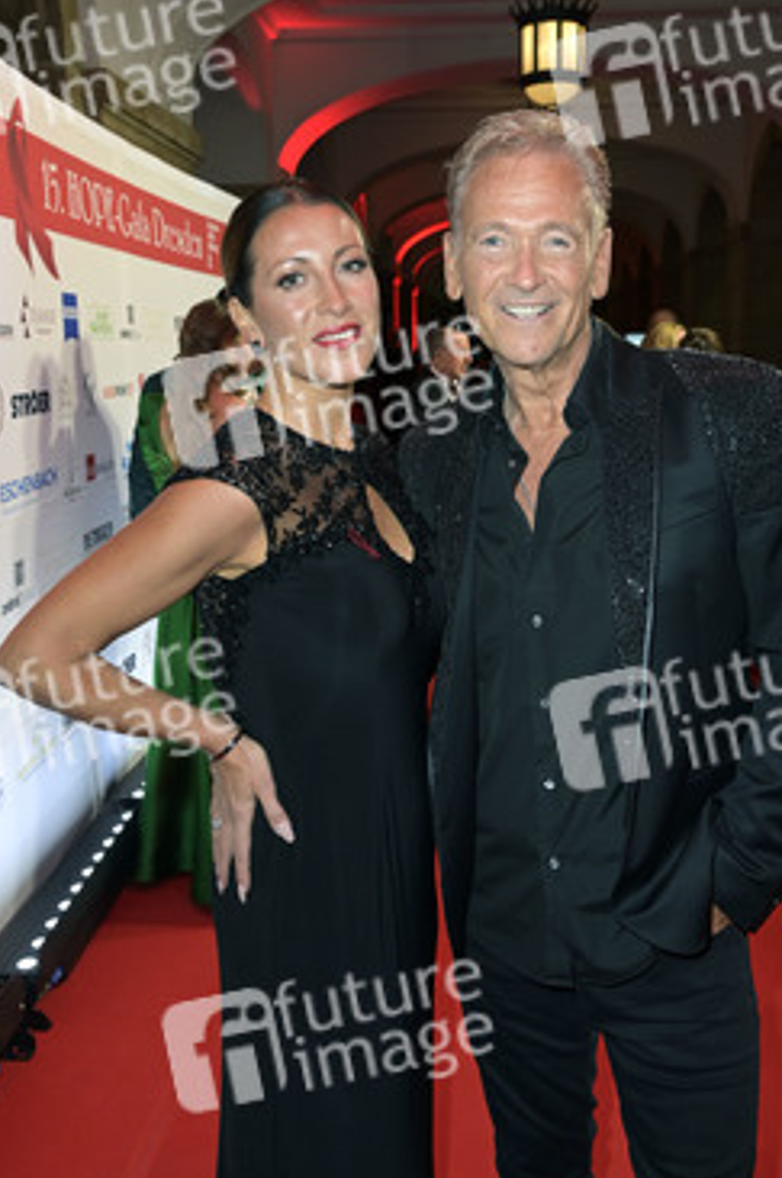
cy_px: 554
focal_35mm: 35
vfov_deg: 54.5
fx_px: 1144
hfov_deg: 37.7
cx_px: 422
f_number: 5.6
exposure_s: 1/125
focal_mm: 32
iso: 1000
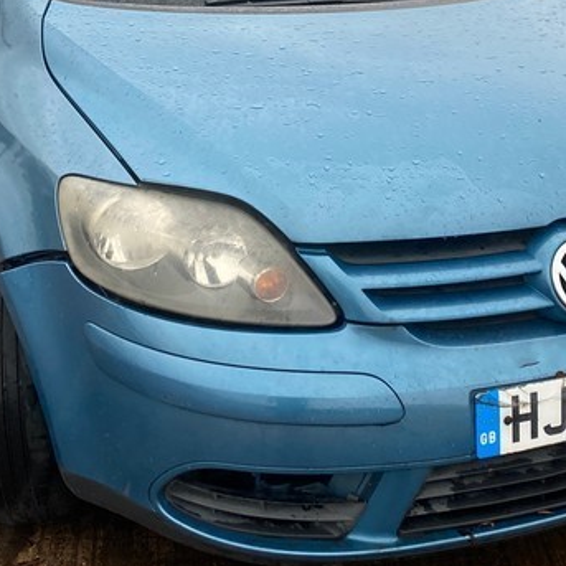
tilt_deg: -13.3
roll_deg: -0.2
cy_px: 73
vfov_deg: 25.1
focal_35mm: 67
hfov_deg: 25.7
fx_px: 1239
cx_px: 261
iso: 100
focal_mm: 4.25
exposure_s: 1/121
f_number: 1.8
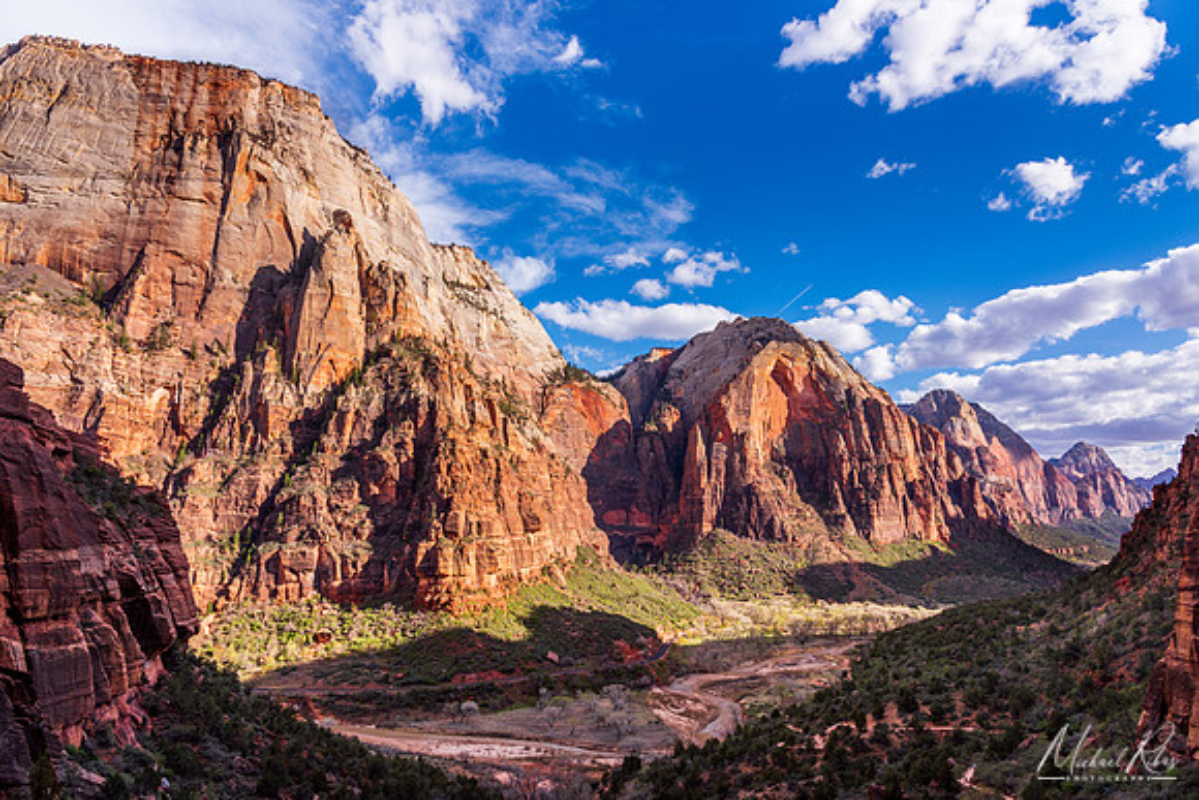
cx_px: 600
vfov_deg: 53.2
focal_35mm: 24
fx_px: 799
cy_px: 400
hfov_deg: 73.7
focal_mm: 24
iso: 100
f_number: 11
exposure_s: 1/180
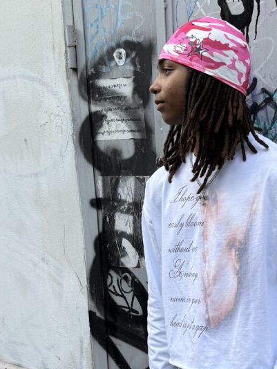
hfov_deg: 30.7
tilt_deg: -13.1
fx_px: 490
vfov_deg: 40.4
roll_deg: +0.9
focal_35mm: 46
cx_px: 225
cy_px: 264
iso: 80
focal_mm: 6.76
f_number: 1.78
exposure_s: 1/1106
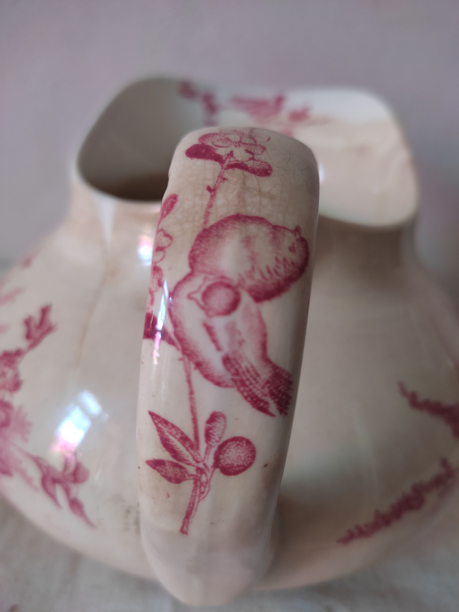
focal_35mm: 26
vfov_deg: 67.3
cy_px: 306
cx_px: 230
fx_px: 460
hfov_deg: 53.1
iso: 602
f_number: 1.79
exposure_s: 1/33
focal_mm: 4.74
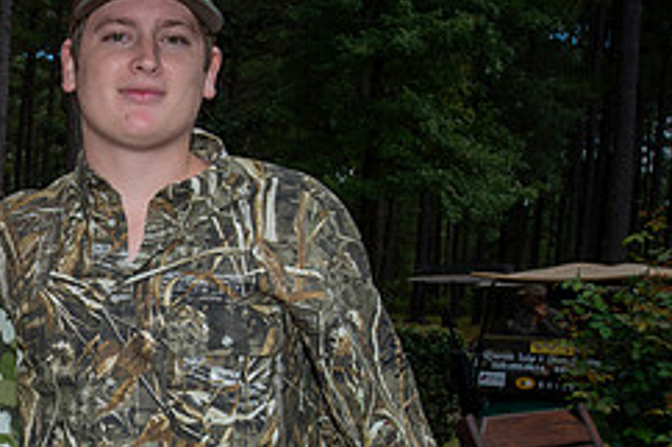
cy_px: 375
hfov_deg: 26.0
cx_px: -61
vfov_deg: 18.7
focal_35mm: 72
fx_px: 1343
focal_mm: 30
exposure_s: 1/250
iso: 200
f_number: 10
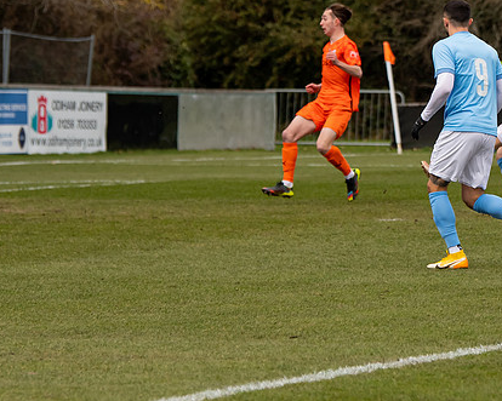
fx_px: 4872
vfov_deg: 4.7
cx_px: 478
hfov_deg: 5.9
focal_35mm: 328
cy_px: 115
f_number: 4
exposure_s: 1/1600
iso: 500
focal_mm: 130
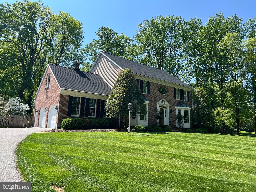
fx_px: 192
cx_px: 128
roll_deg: -2.4
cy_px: 96
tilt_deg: +9.3
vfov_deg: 53.1
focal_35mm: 26
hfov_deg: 67.3
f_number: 1.5
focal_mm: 5.7
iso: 50
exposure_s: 1/1901
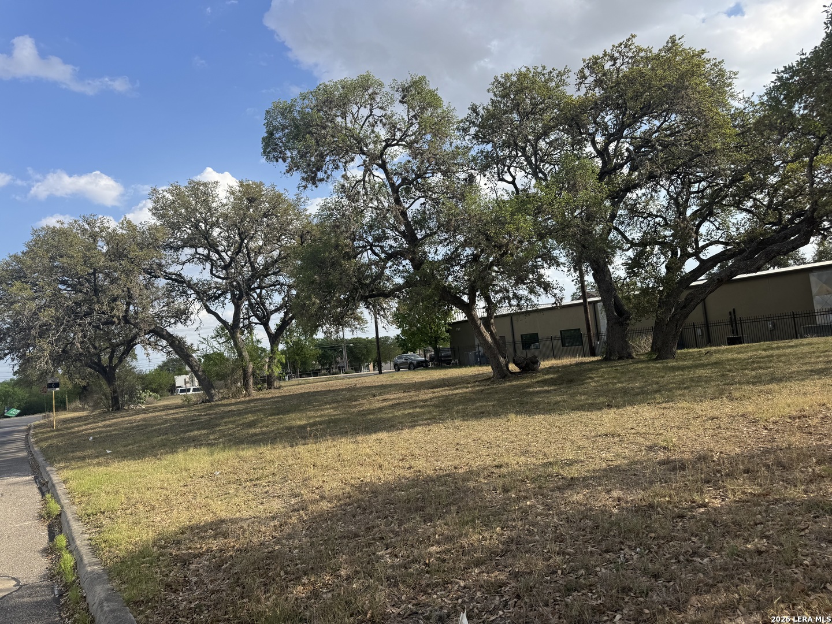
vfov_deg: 56.8
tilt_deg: +3.9
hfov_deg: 71.6
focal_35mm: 24
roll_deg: +6.2
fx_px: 577
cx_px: 416
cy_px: 312
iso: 80
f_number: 1.78
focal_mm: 6.76
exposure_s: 1/2331
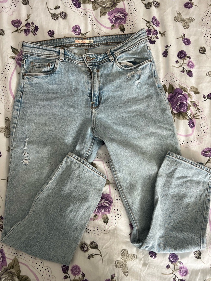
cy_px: 155
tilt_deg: -79.8
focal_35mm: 30
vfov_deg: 59.8
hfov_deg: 46.8
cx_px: 101
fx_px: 244
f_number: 1.5
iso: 125
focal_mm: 5.7
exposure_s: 1/107
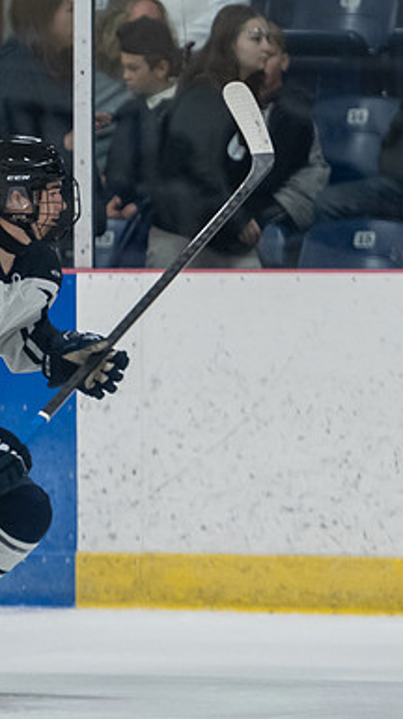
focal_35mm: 508
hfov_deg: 2.4
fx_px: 9670
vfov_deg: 4.3
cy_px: 349
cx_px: -167
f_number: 2.8
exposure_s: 1/1250
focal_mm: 180
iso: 2500
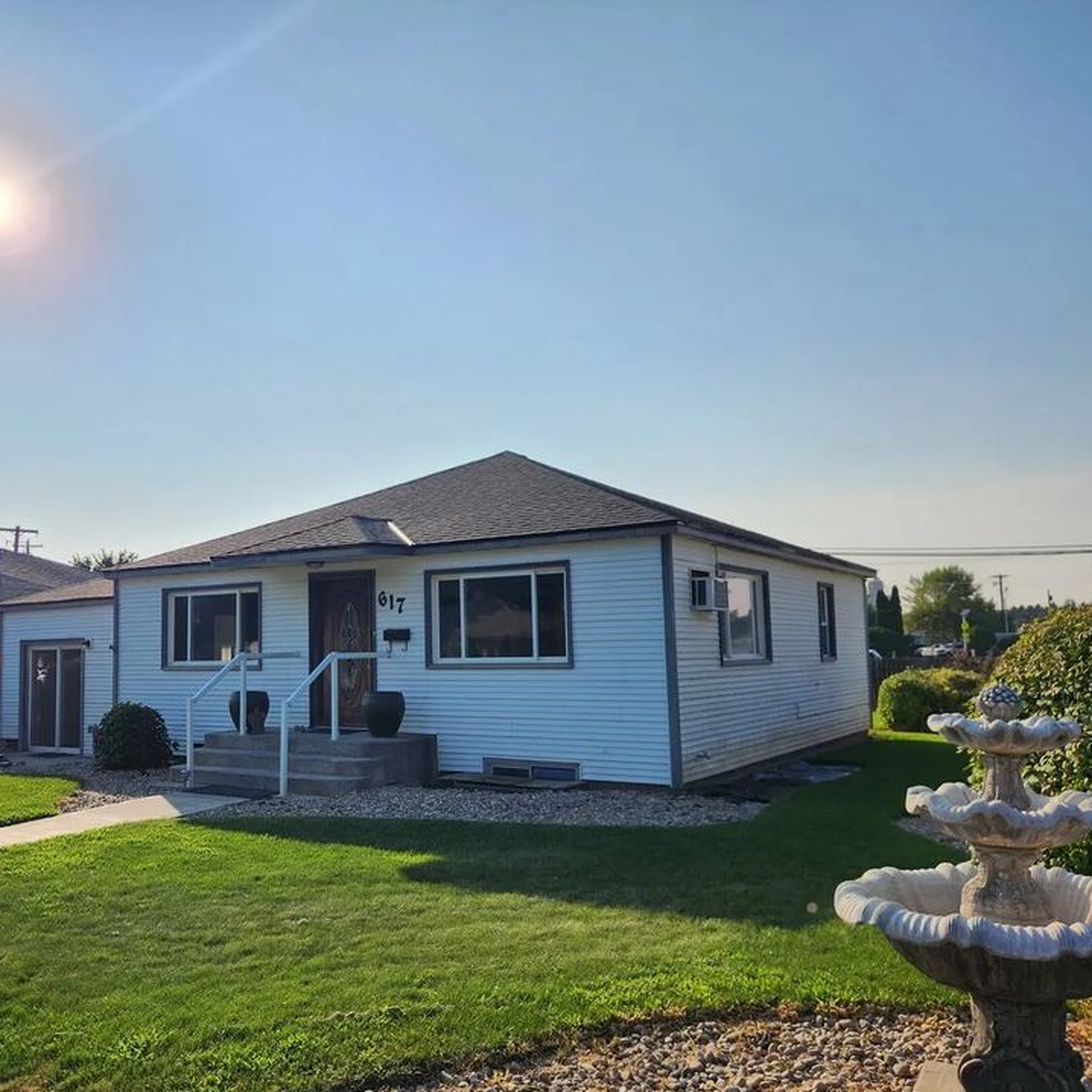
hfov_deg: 54.9
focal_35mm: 29
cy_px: 575
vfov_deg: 55.6
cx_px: 395
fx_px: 1035
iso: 20
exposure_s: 1/3945
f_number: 1.8
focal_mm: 5.4
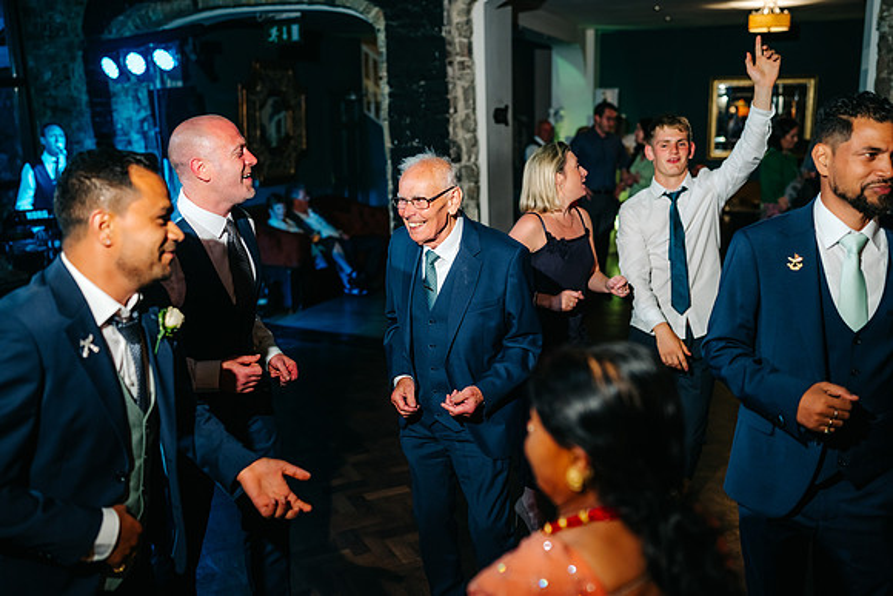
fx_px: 868
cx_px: 446
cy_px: 298
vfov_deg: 37.9
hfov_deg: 54.4
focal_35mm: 35
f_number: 2
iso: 400
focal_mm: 35
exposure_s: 1/200
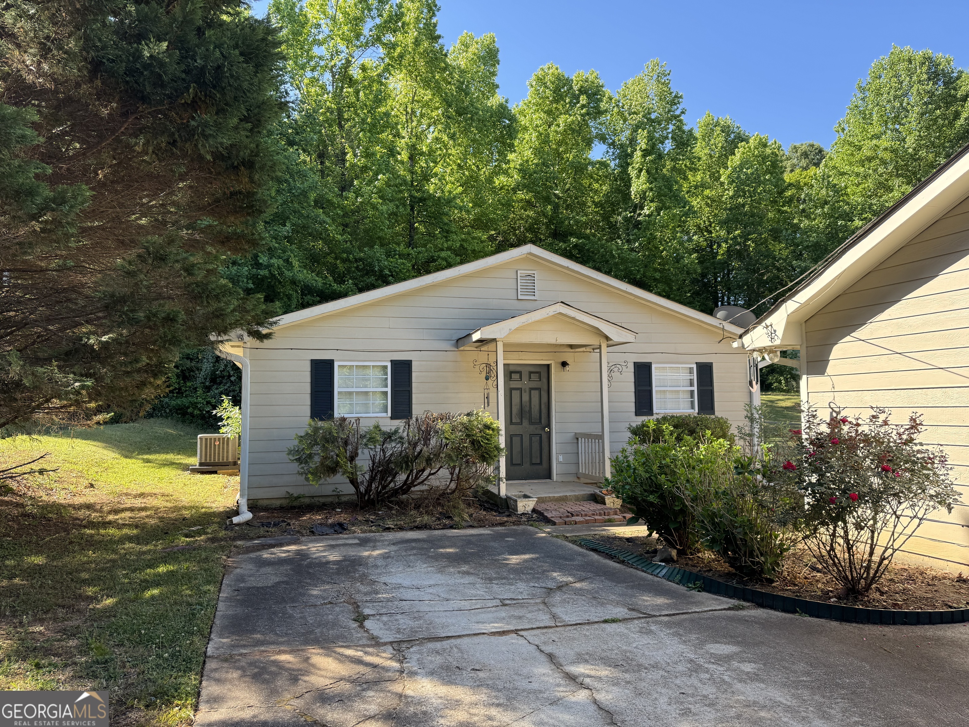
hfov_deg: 71.6
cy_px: 364
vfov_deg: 56.8
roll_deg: +0.8
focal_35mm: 24
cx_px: 484
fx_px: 672
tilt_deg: +3.4
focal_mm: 6.76
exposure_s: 1/609
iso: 80
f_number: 1.78
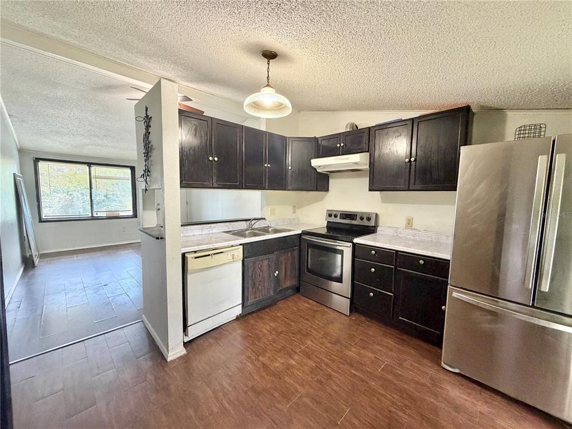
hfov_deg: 102.1
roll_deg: -0.5
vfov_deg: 85.7
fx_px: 231
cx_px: 286
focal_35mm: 14
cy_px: 214
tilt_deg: -5.0
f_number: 2.2
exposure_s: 1/60
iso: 400
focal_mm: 2.22
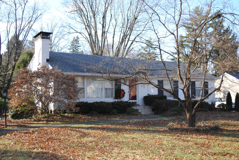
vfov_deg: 32.0
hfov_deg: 46.3
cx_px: 120
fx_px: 279
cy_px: 80
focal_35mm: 42
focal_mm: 28
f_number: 4.5
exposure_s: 1/125
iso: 100
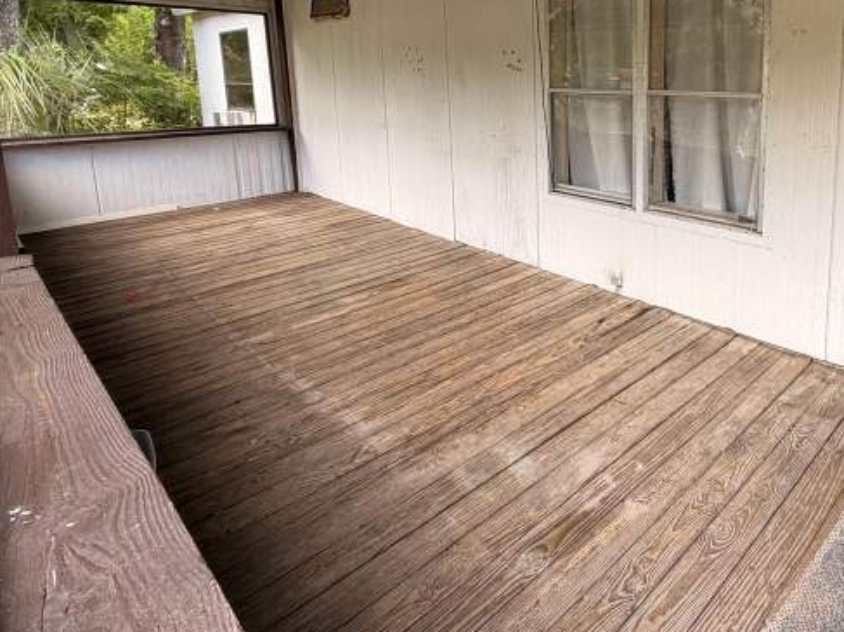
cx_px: 690
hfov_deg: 66.3
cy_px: 164
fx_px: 561
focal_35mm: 23
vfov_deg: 56.2
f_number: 2.2
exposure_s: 1/121
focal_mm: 2.22
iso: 50
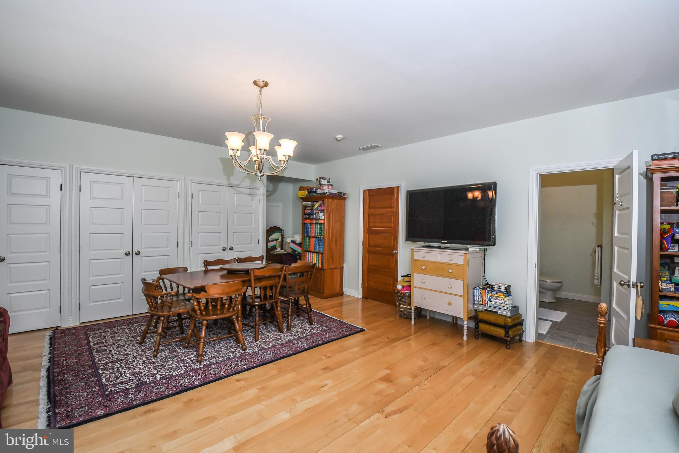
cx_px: 340
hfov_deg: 100.4
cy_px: 226
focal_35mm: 15
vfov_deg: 77.3
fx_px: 283
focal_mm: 10
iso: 640
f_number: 7.1
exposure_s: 1/160
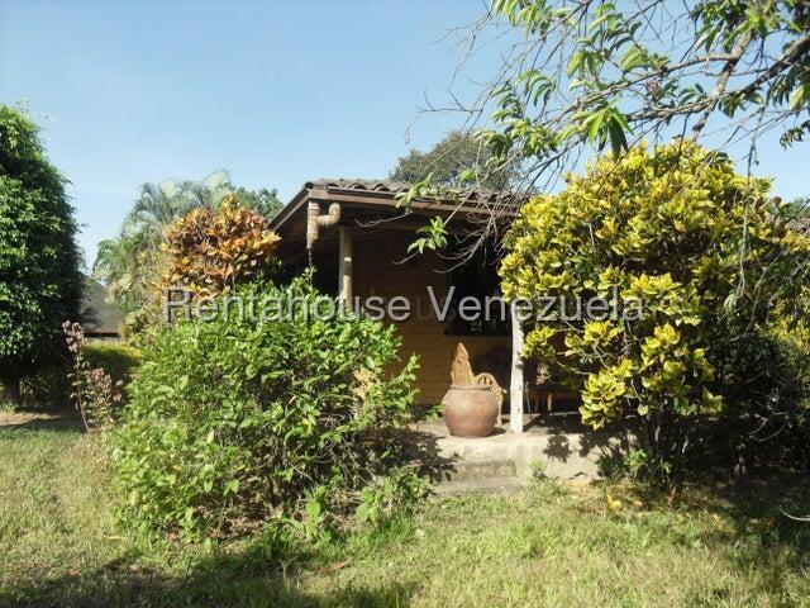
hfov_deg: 63.4
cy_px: 304
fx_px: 655
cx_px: 405
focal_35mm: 28
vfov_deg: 49.7
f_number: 7.1
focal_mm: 6
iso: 80
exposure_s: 1/180
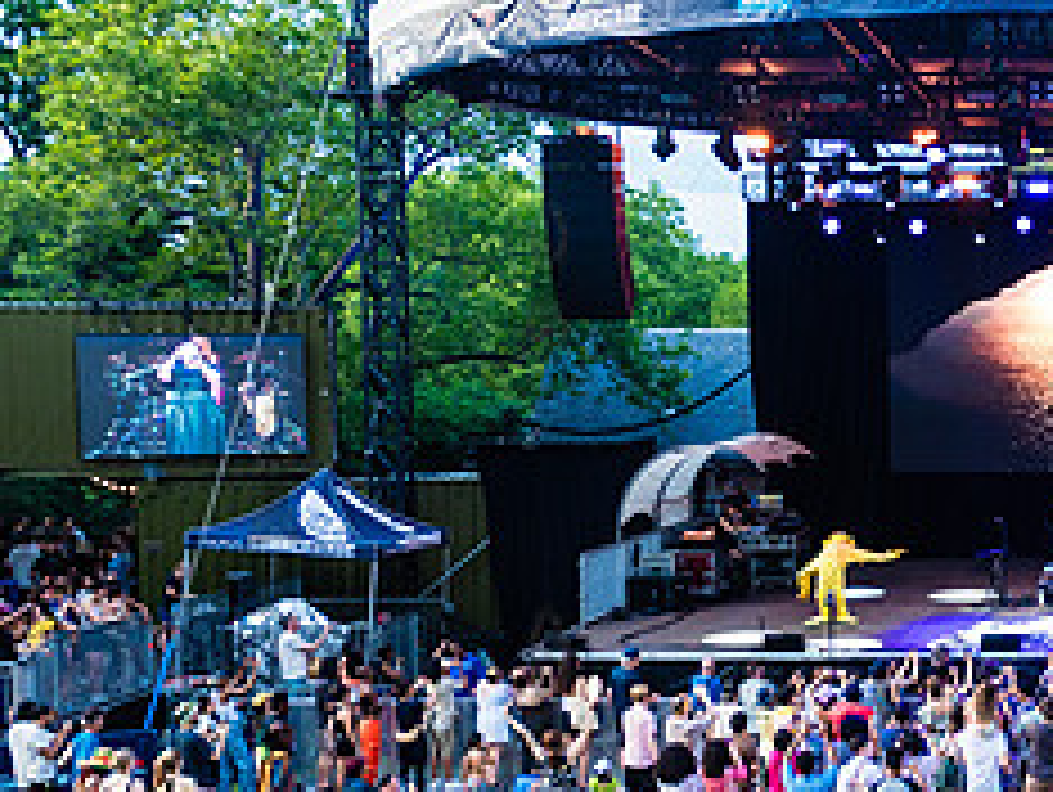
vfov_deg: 22.5
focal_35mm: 65
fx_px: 1979
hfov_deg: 27.8
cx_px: 1089
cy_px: 517
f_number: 3.5
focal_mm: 27
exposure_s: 1/200
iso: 1000
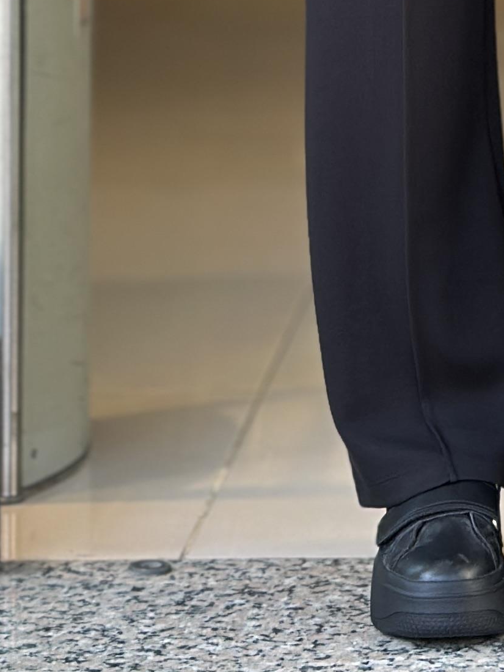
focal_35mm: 176
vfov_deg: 10.6
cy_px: -527
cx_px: 502
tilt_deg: +4.0
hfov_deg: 8.4
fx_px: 3417
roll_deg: +0.0
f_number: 1.78
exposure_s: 1/171
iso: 100
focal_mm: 6.86
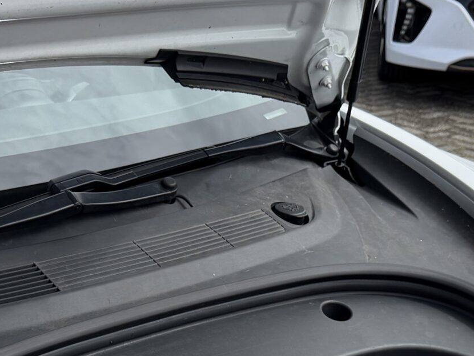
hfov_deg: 26.3
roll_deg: -0.1
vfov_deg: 18.7
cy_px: 441
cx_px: 186
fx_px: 1014
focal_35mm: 74
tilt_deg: -30.6
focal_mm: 6.76
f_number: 1.78
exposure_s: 1/4673
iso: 100
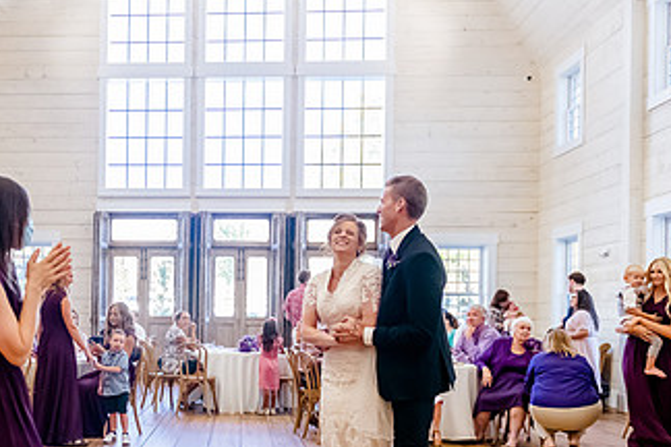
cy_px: 316
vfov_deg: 30.8
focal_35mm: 43
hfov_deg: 44.0
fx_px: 801
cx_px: 170
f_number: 3.2
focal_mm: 24
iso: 3200
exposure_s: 1/640
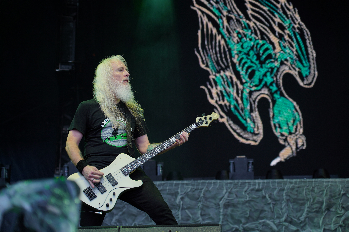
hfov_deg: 26.0
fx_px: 756
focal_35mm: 78
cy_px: 116
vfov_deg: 17.5
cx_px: 174
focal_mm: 78
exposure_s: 1/125
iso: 160
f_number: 4
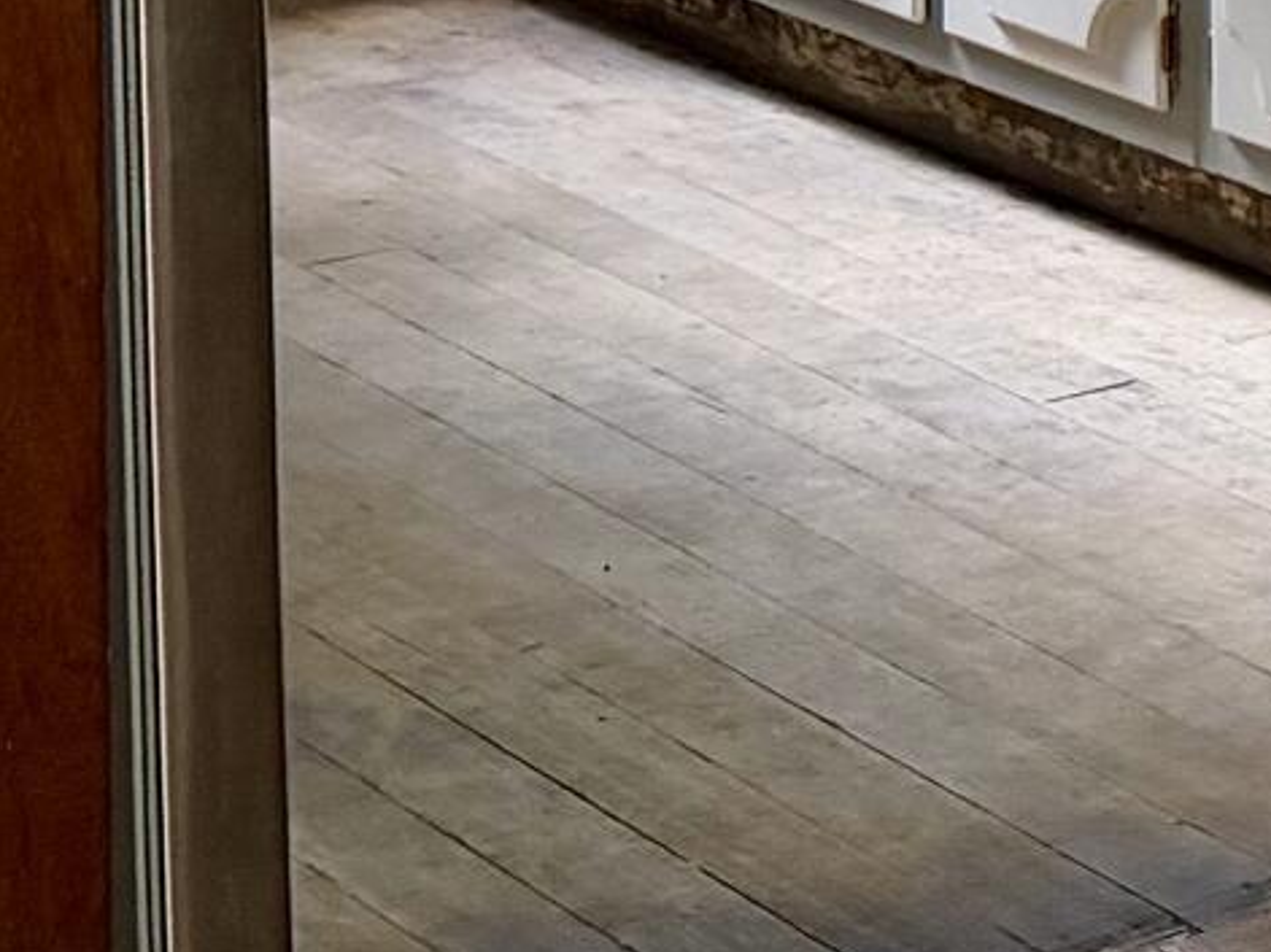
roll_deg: -0.8
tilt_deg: -3.1
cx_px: 3136
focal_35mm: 153
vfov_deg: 9.0
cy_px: -1092
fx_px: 5616
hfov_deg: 10.8
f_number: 1.78
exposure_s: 1/60
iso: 250
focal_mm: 6.76
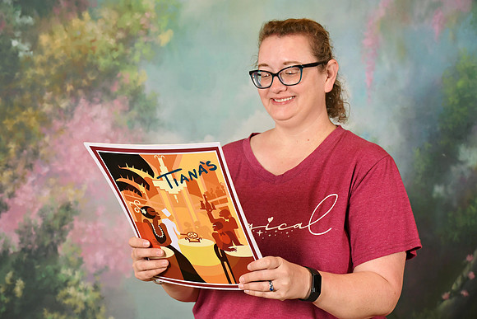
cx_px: 238
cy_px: 160
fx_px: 994
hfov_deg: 27.0
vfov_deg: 18.2
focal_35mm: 75
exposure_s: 1/125
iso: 400
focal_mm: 50
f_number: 6.3
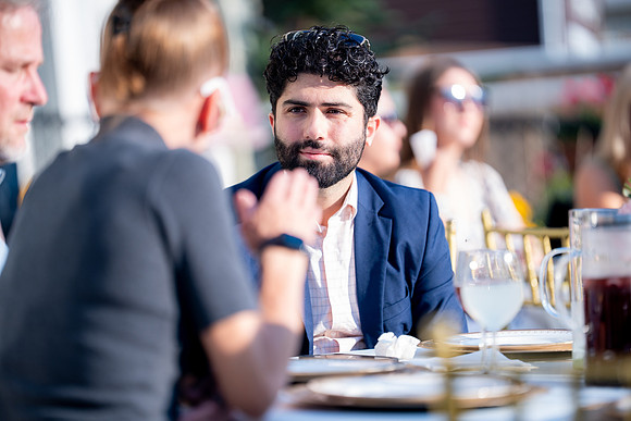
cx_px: 316
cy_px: 210
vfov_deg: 9.2
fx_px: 2630
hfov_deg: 13.7
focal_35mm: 150
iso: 200
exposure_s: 1/2000
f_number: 2
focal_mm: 150
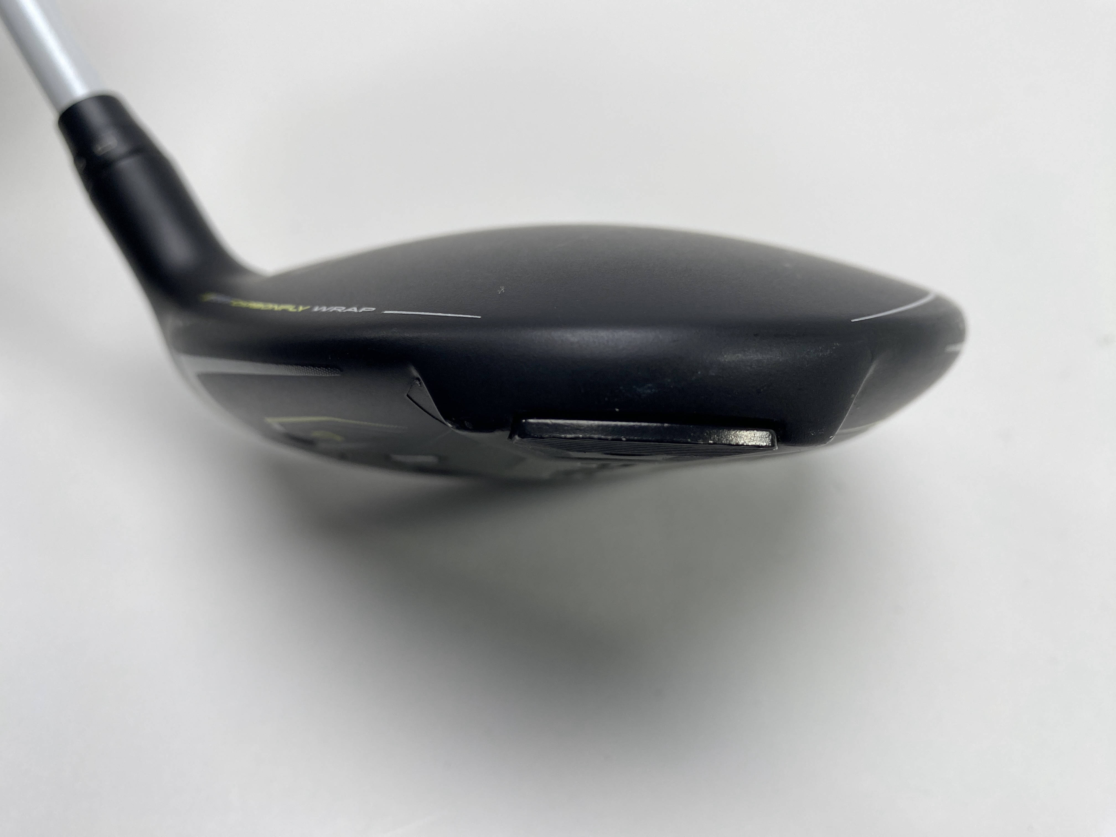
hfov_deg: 69.4
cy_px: 418
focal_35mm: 25
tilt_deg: -53.8
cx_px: 558
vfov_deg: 54.9
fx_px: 806
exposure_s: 1/263
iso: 32
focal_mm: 4.25
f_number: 1.8
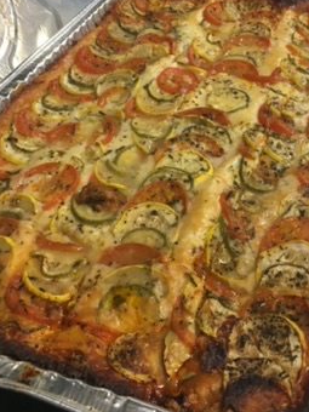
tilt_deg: -43.8
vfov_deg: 45.7
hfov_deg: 34.9
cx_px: 199
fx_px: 488
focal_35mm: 41
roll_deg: +1.4
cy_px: 181
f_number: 2.2
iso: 80
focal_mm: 4.15
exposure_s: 1/30
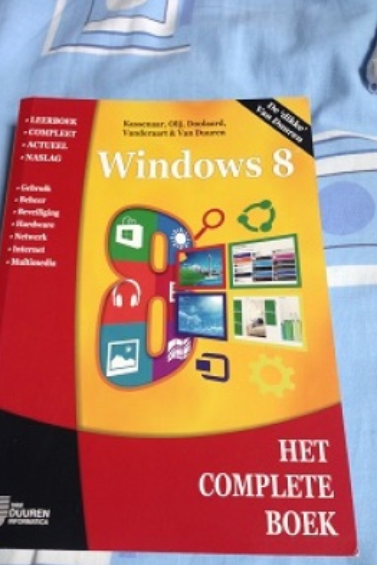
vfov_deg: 54.4
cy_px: 285
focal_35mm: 35
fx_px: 549
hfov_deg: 37.9
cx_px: 174
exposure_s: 1/20
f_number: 2.4
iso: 80
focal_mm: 4.12
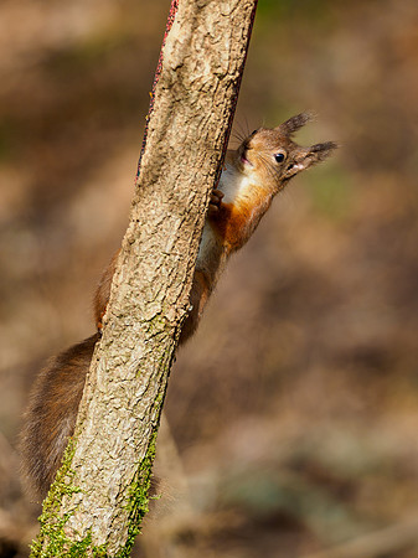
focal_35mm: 801
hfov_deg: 1.9
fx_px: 12914
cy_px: 279
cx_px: 295
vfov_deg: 2.5
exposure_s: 1/640
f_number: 4
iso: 200
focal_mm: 300
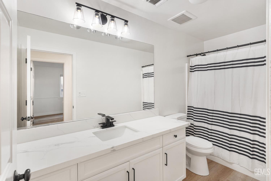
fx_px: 128
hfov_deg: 93.3
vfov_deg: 70.4
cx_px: 136
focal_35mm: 17
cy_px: 90
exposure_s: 1/4
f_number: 5.6
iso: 400
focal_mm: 17
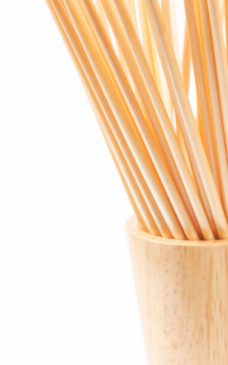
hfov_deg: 8.4
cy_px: 145
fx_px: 1550
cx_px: 204
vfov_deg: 13.4
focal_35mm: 156
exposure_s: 1/100
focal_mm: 60
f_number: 8
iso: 100
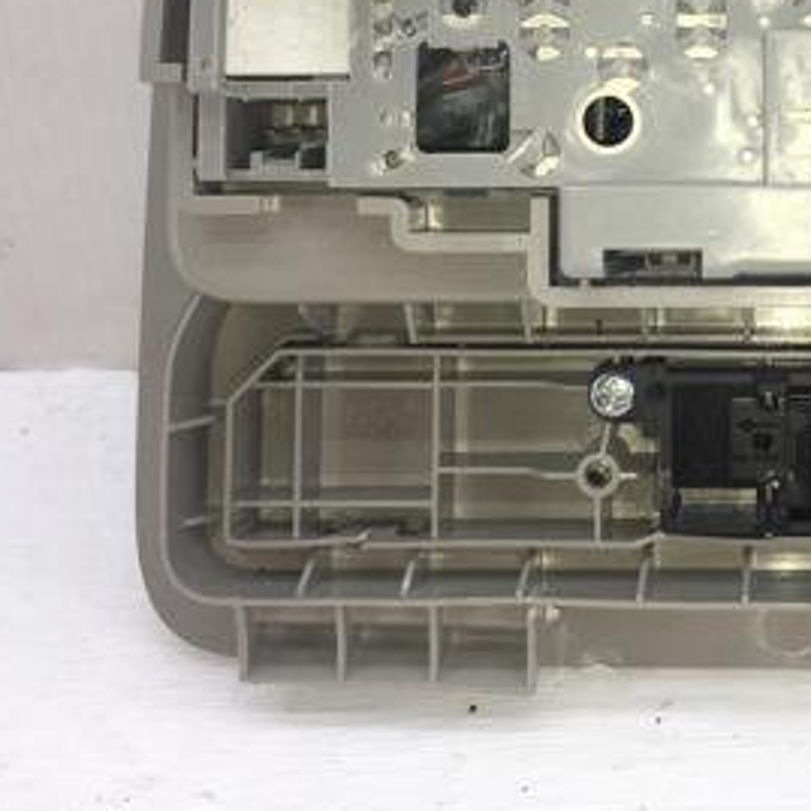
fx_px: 1617
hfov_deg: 26.8
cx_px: 781
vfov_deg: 27.3
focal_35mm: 61
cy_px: 103
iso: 25
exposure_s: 1/247
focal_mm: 4.15
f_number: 2.2
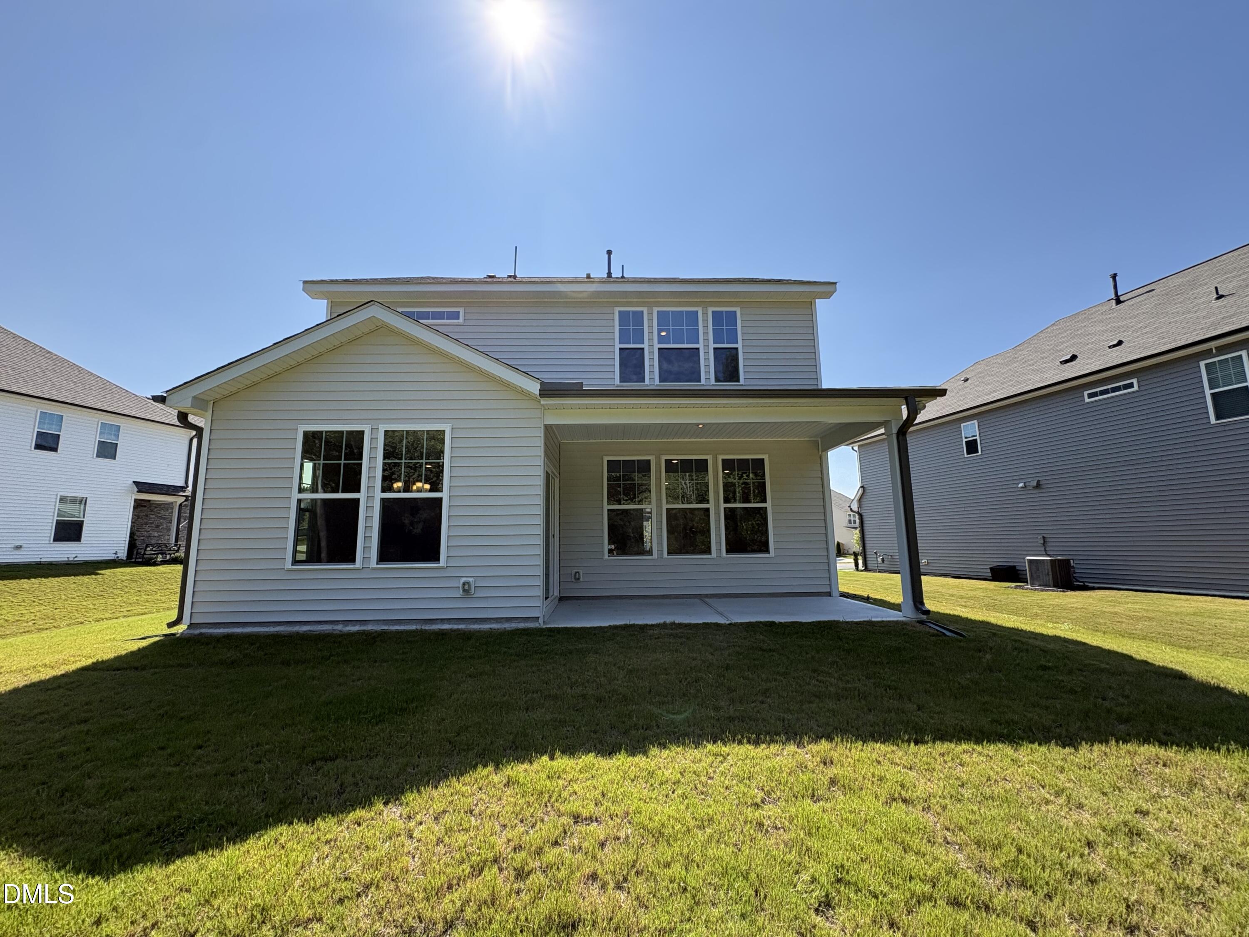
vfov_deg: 85.7
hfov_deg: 102.1
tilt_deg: +9.6
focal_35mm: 14
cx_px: 624
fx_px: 505
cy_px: 468
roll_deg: +0.9
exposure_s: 1/1110
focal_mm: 2.22
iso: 64
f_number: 2.2
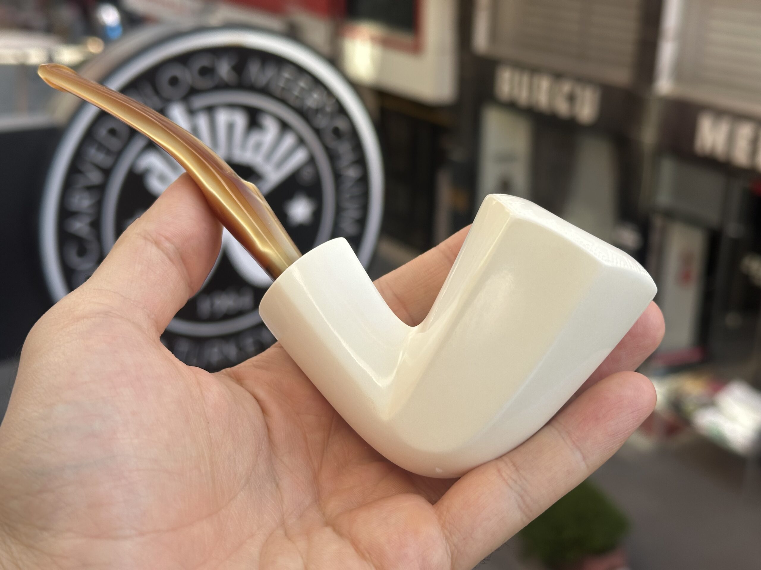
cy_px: 285
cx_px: 380
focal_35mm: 48
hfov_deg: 39.7
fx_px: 1055
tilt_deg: -19.9
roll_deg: -1.2
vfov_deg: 30.3
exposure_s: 1/864
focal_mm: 6.86
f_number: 1.78
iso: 64
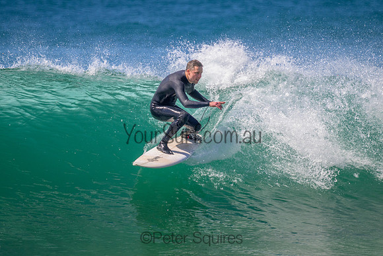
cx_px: 198
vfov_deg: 1.7
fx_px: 8730
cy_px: 110
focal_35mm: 820
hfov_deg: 2.5
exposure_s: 1/1600
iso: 1000
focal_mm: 720
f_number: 11
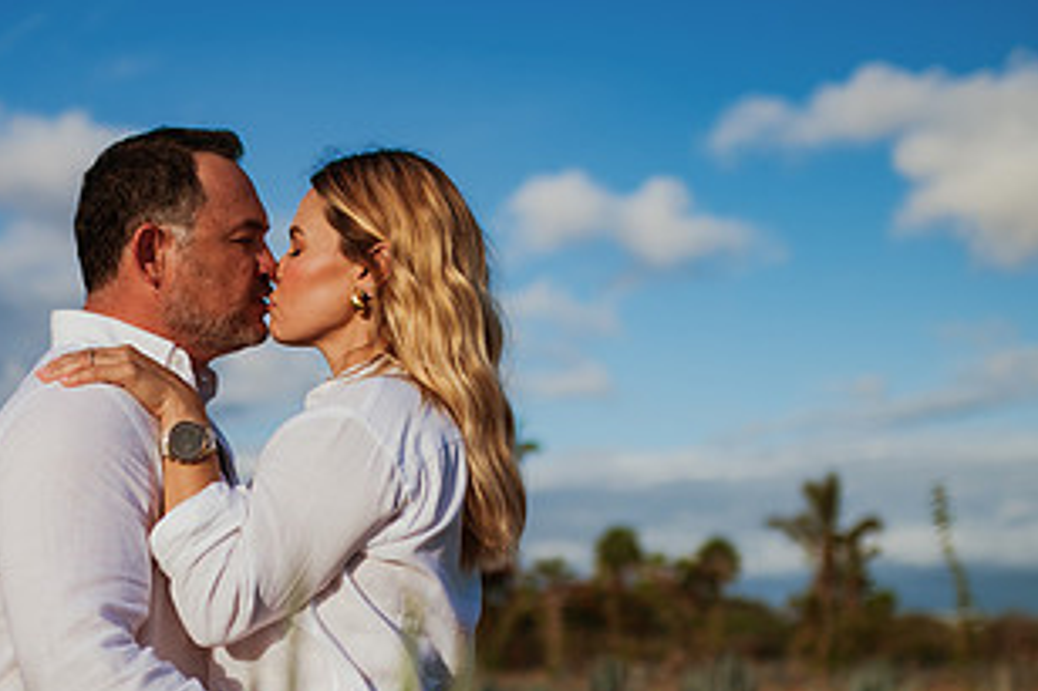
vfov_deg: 20.2
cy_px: 610
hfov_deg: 29.9
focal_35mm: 66
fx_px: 1902
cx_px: 236
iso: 100
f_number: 1.8
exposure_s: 1/4000
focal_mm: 35
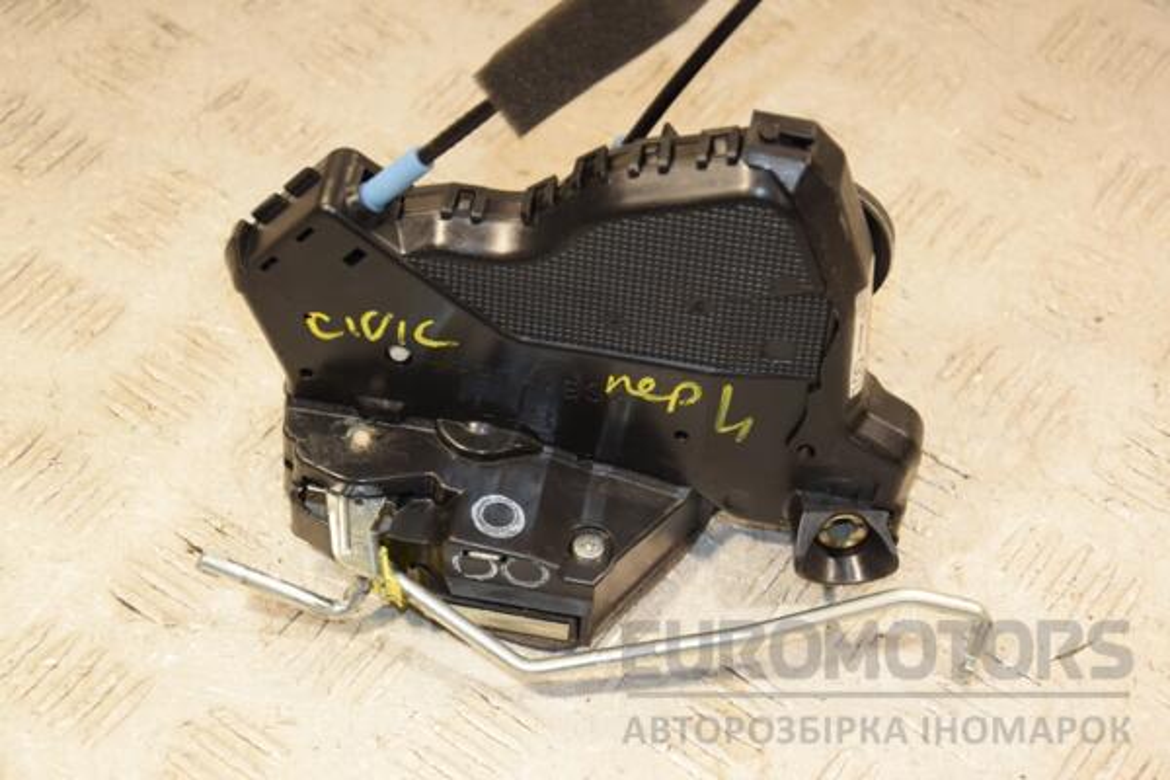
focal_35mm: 87
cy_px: 390
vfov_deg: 15.7
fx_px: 2827
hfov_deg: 23.4
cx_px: 585
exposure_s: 1/160
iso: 800
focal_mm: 58
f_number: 5
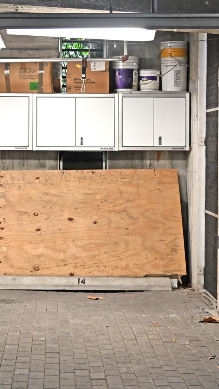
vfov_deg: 20.9
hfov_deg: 11.9
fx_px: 1053
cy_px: 196
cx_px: 79
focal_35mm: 102
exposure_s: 1/80
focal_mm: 55
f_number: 5.6
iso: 3200
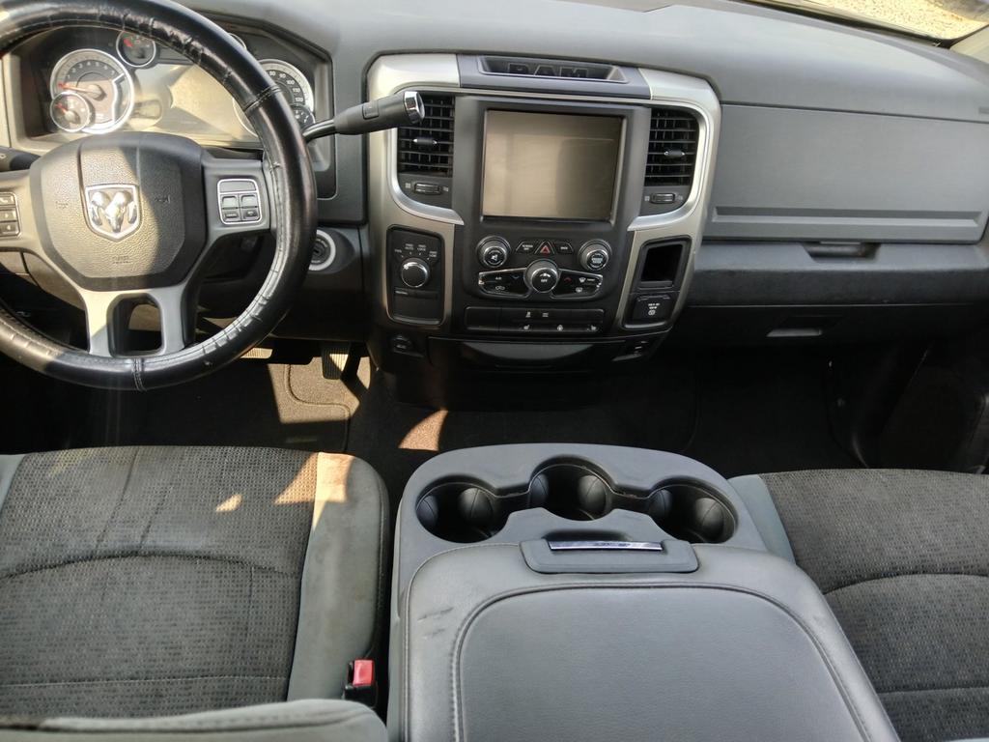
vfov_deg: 53.1
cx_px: 494
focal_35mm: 26
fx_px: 743
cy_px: 371
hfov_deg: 67.3
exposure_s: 1/60
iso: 32
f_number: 1.8
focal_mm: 3.98
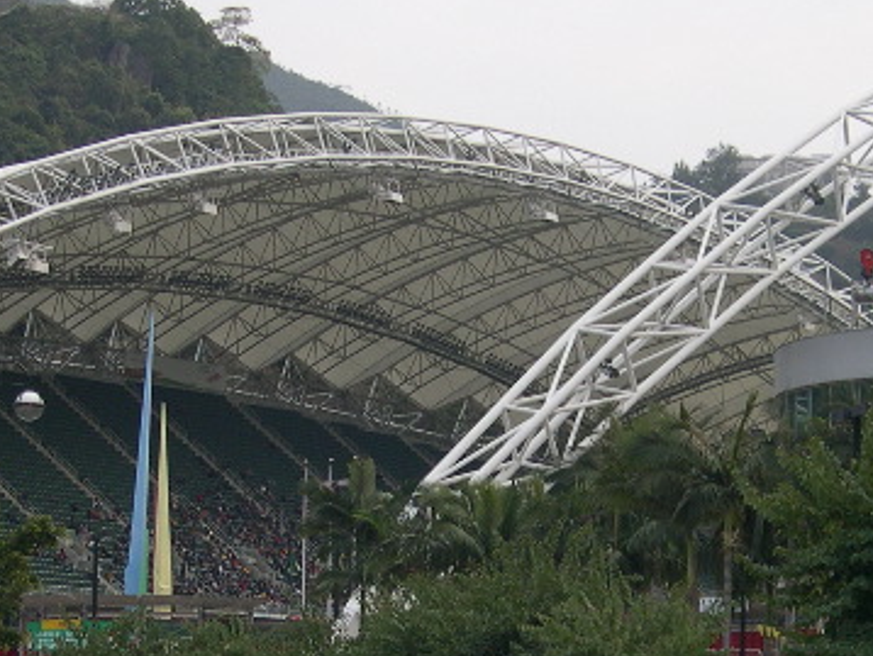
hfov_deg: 18.7
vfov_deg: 14.1
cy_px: 446
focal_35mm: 105
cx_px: 378
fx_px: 2650
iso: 100
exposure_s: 1/596
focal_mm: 10.1
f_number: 3.1
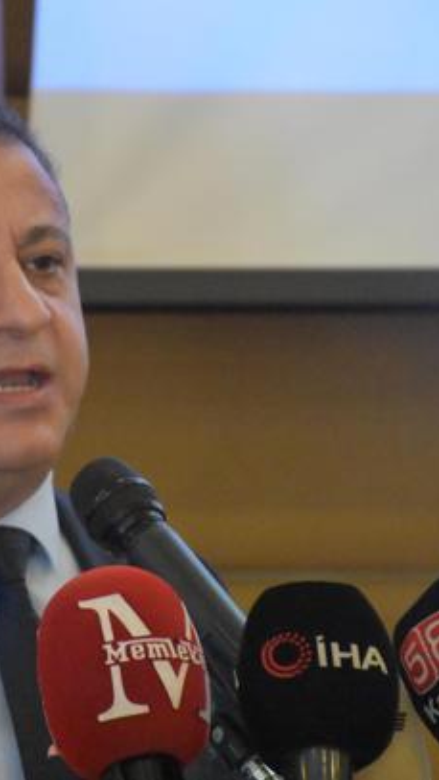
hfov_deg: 3.7
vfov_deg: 6.5
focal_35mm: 332
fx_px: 6869
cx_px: 87
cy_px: 389
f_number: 5.6
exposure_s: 1/80
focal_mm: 140
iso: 12800
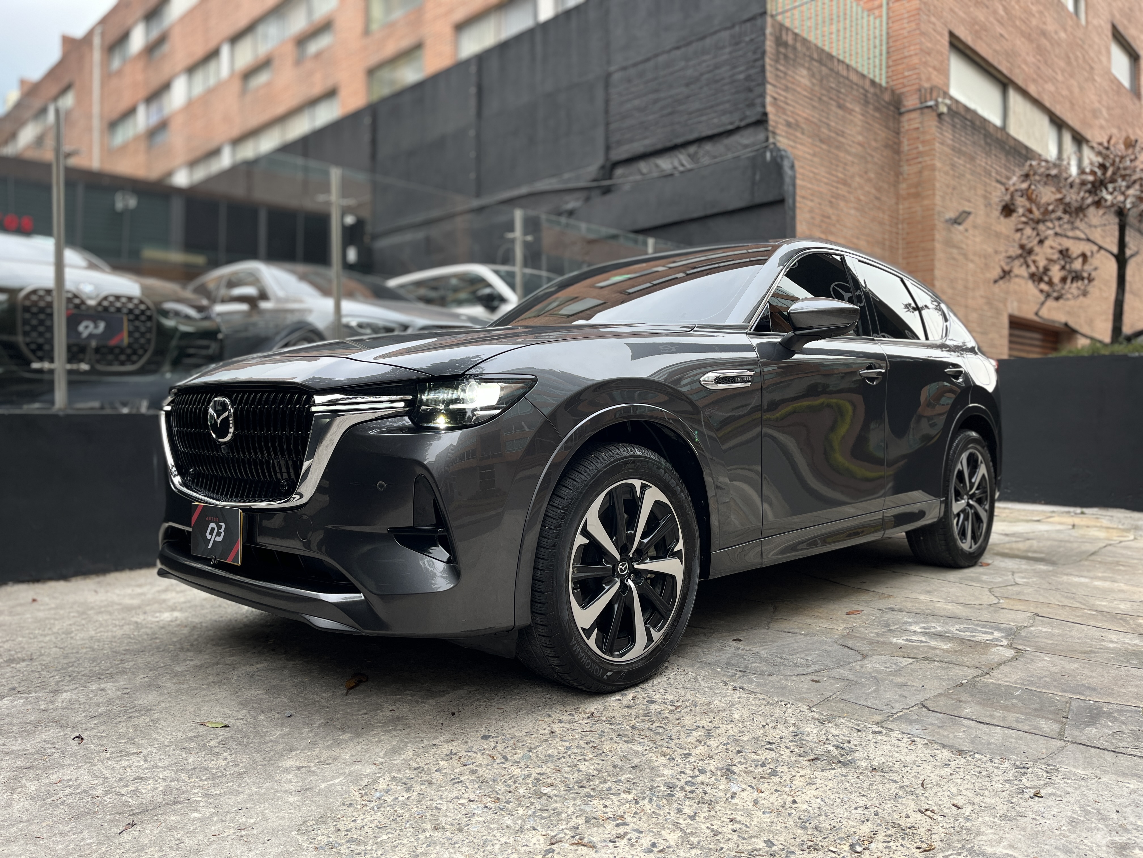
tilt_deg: -0.8
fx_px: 859
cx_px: 572
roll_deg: +0.6
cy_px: 429
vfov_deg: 53.1
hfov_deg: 67.3
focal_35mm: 26
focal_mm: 5.1
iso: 50
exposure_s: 1/109
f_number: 1.6
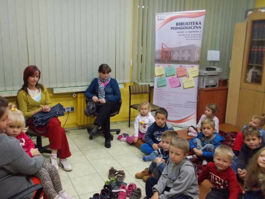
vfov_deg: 45.4
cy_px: 96
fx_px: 237
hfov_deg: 58.0
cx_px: 109
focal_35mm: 31
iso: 800
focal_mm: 4.6
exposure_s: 1/80
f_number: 3.2
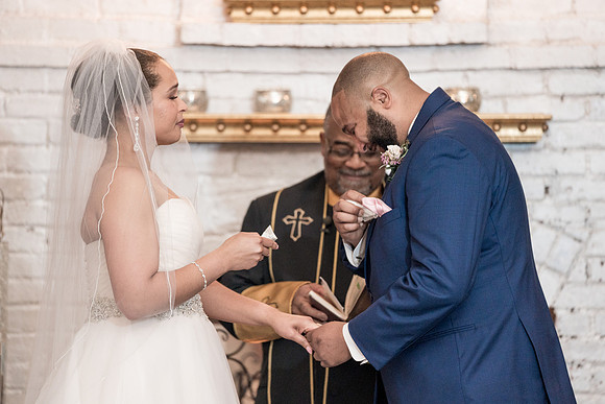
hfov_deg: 9.5
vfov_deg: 6.4
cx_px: 282
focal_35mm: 216
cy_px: 204
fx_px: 3634
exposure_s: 1/200
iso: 2000
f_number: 2.8
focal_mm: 200
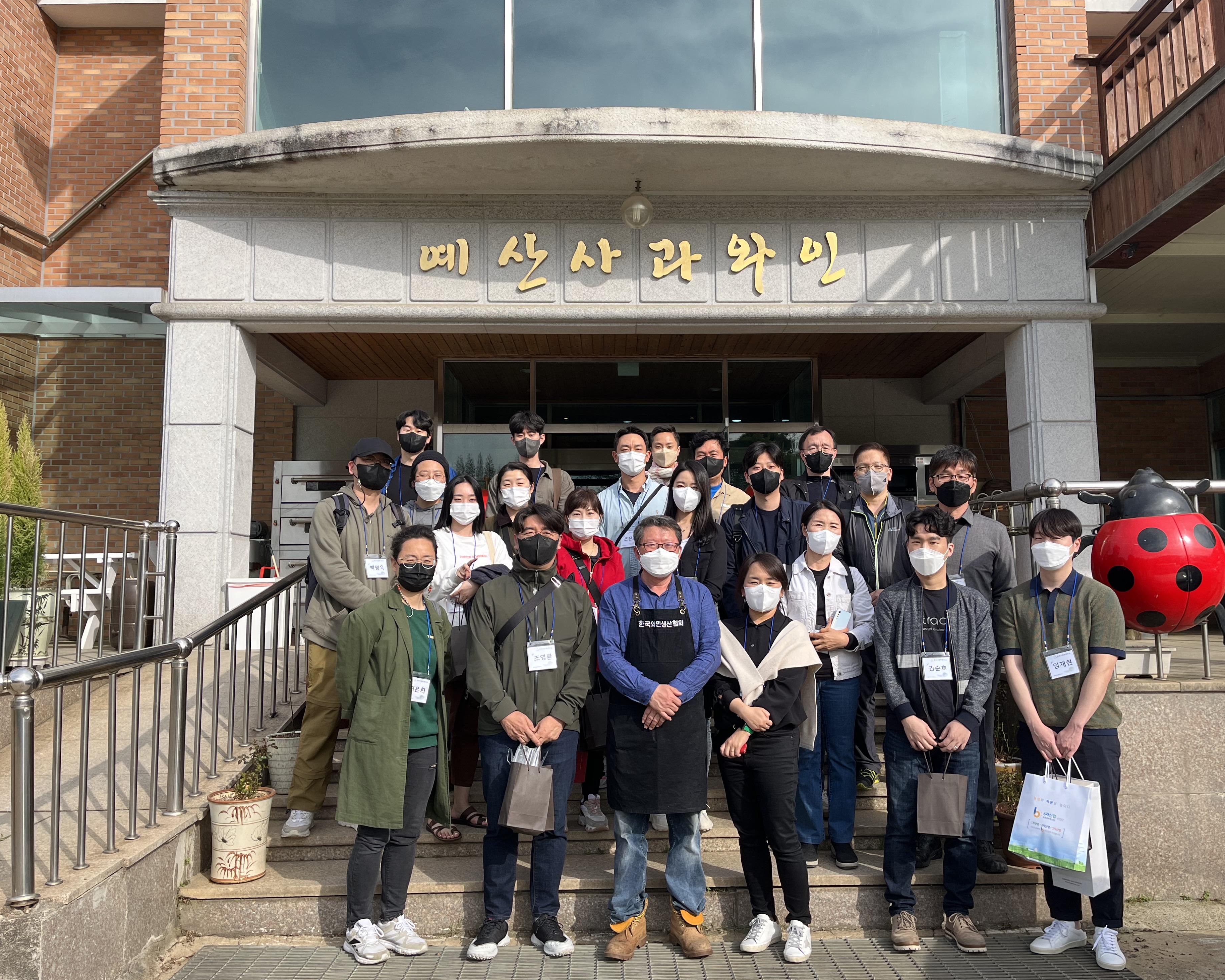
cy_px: 483
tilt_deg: +5.9
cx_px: 647
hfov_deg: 62.2
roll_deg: +0.9
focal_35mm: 28
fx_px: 1015
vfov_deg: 51.5
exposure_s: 1/1294
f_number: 1.6
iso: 50
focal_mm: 5.1
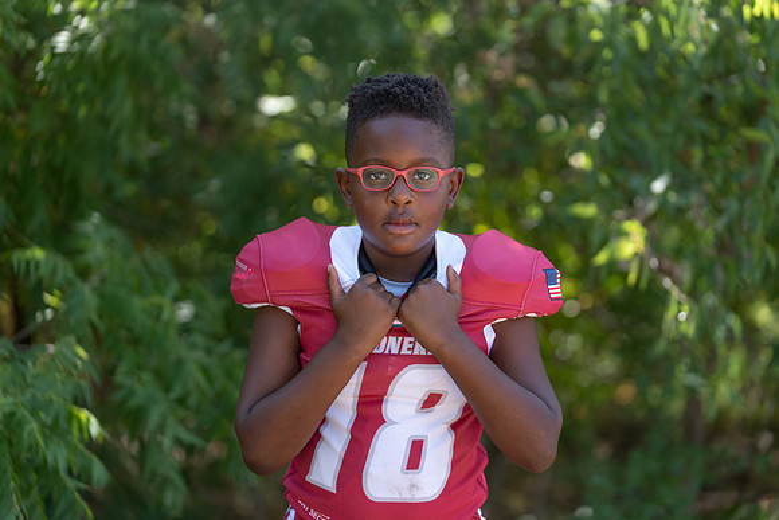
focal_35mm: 112
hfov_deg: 18.3
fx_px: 2424
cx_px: 390
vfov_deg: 12.2
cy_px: 260
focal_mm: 112
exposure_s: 1/320
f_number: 2.8
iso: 100
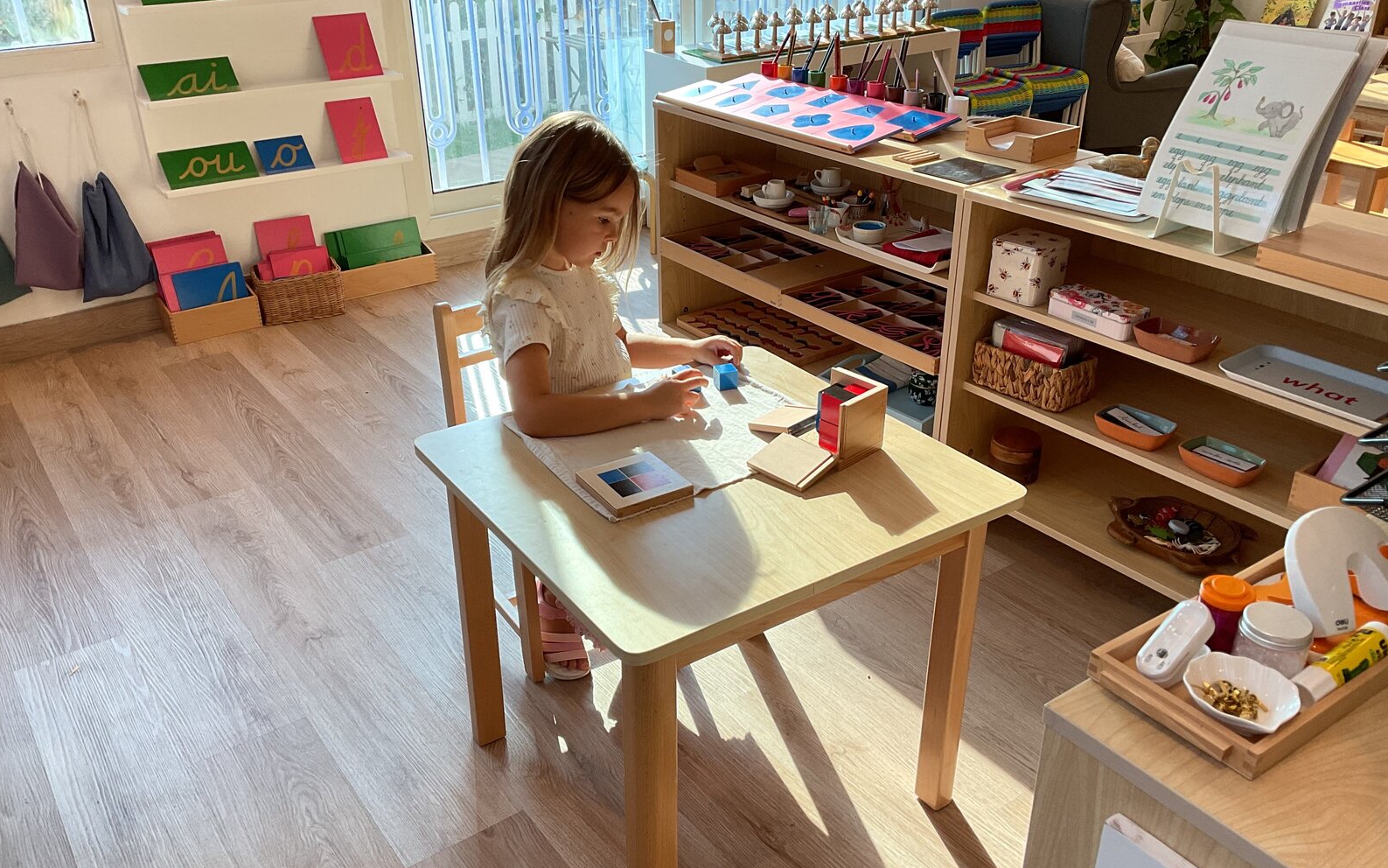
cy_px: 439
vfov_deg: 40.6
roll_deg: +0.7
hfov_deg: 61.2
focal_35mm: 31
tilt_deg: -27.6
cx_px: 694
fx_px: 1173
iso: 40
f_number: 1.8
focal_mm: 3
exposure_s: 1/120
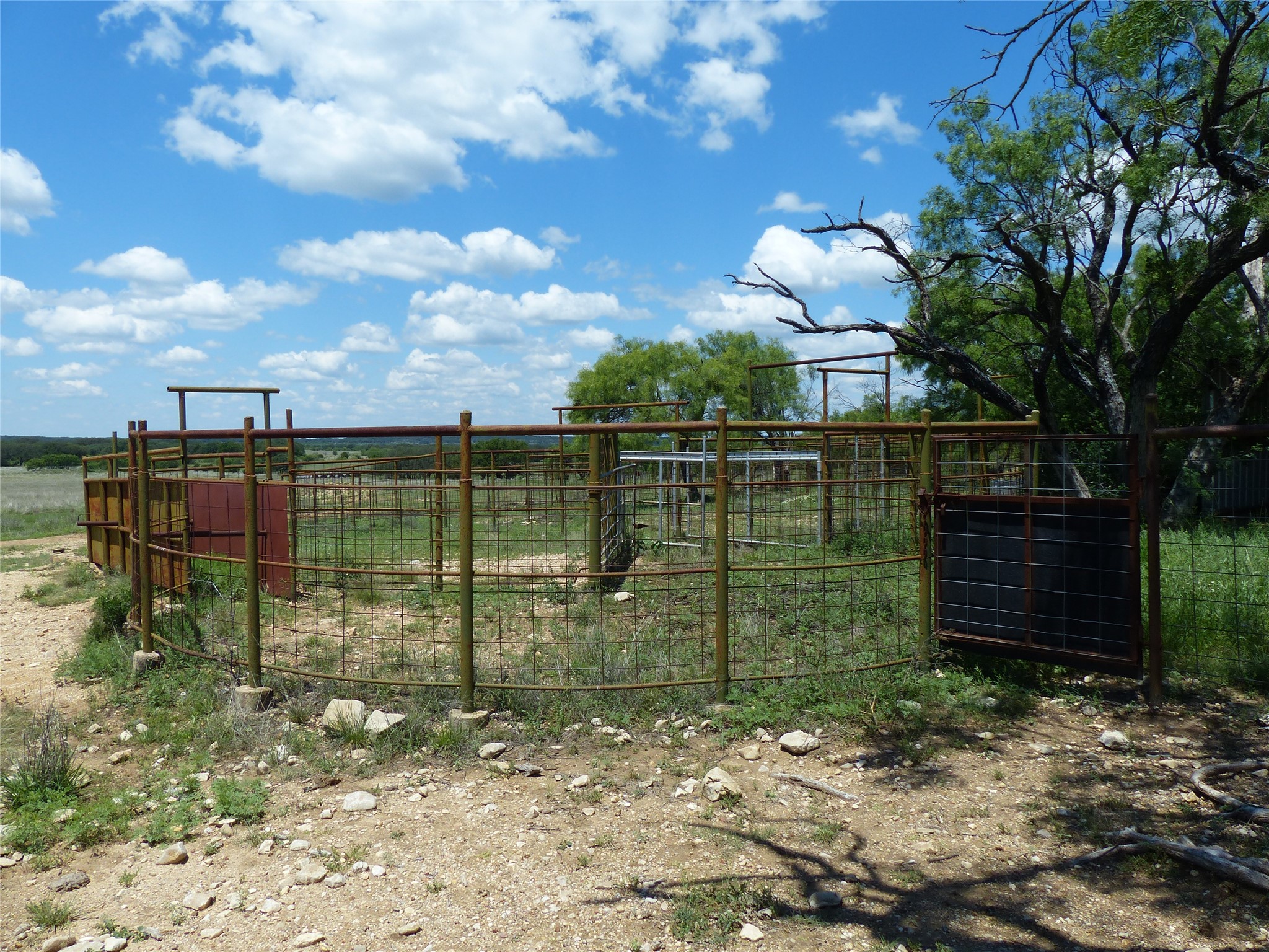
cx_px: 634
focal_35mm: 25
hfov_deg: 69.4
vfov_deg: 54.9
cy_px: 476
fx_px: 916
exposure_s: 1/1000
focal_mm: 4.5
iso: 100
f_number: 4
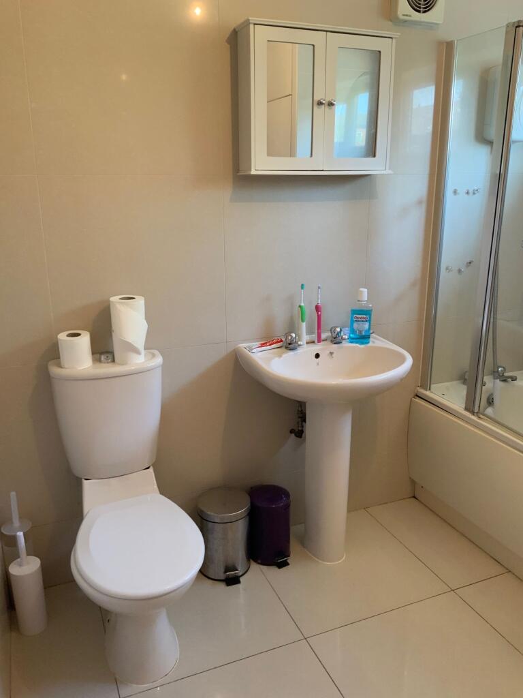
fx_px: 584
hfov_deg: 48.2
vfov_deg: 61.7
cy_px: 349
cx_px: 262
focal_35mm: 29
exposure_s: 1/50
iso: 125
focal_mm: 3
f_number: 1.8
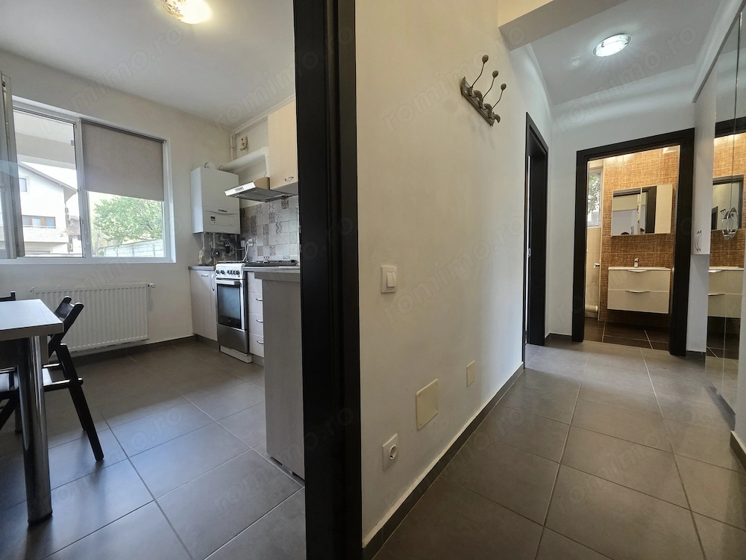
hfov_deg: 106.2
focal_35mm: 13
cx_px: 373
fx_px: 280
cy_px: 280
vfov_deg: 89.9
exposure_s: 1/100
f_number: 1.9
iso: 400
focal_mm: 2.2
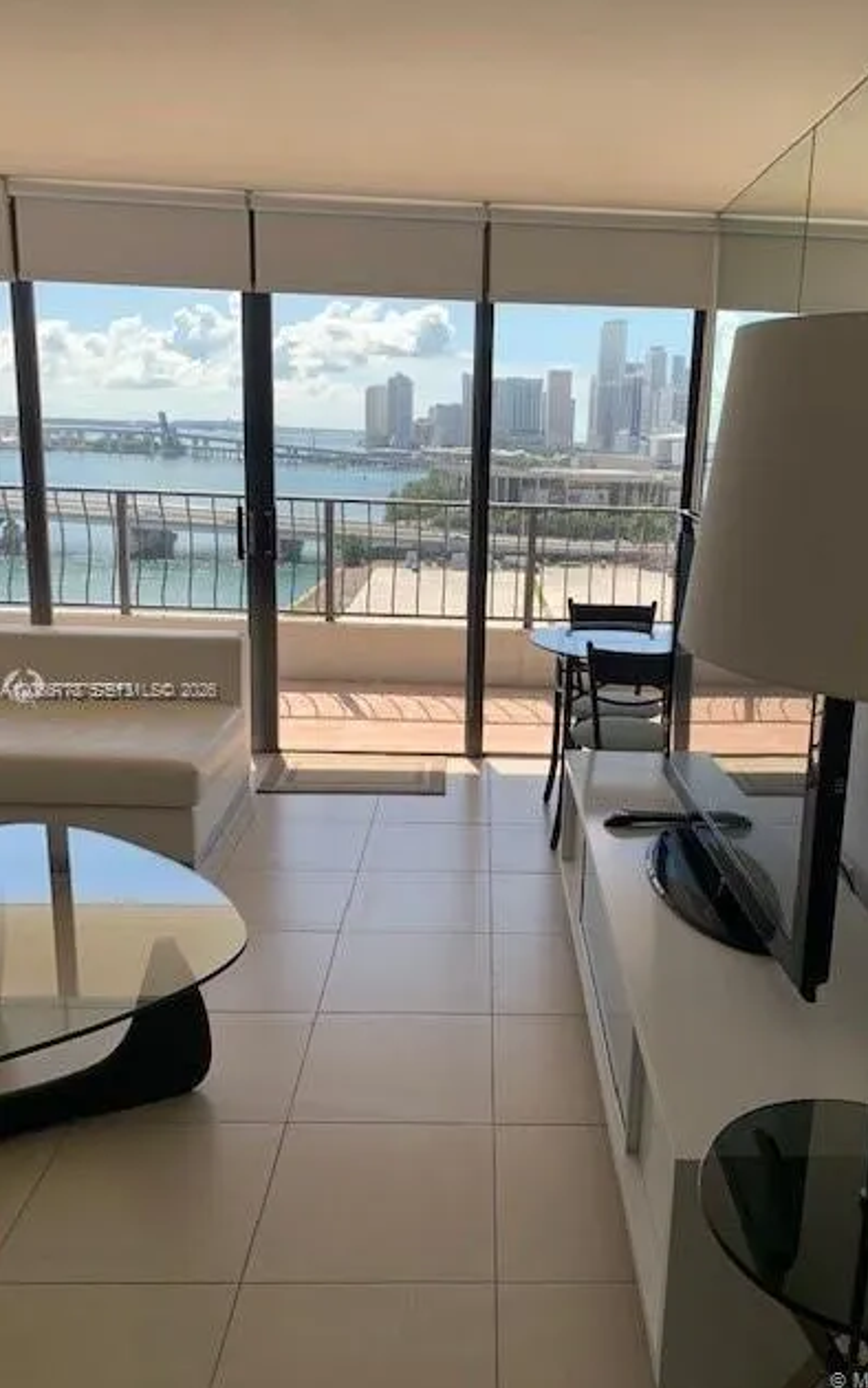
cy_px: 692
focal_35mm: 28
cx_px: 527
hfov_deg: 44.3
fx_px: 1059
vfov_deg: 66.5
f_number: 1.8
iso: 25
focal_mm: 4.25
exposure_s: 1/716
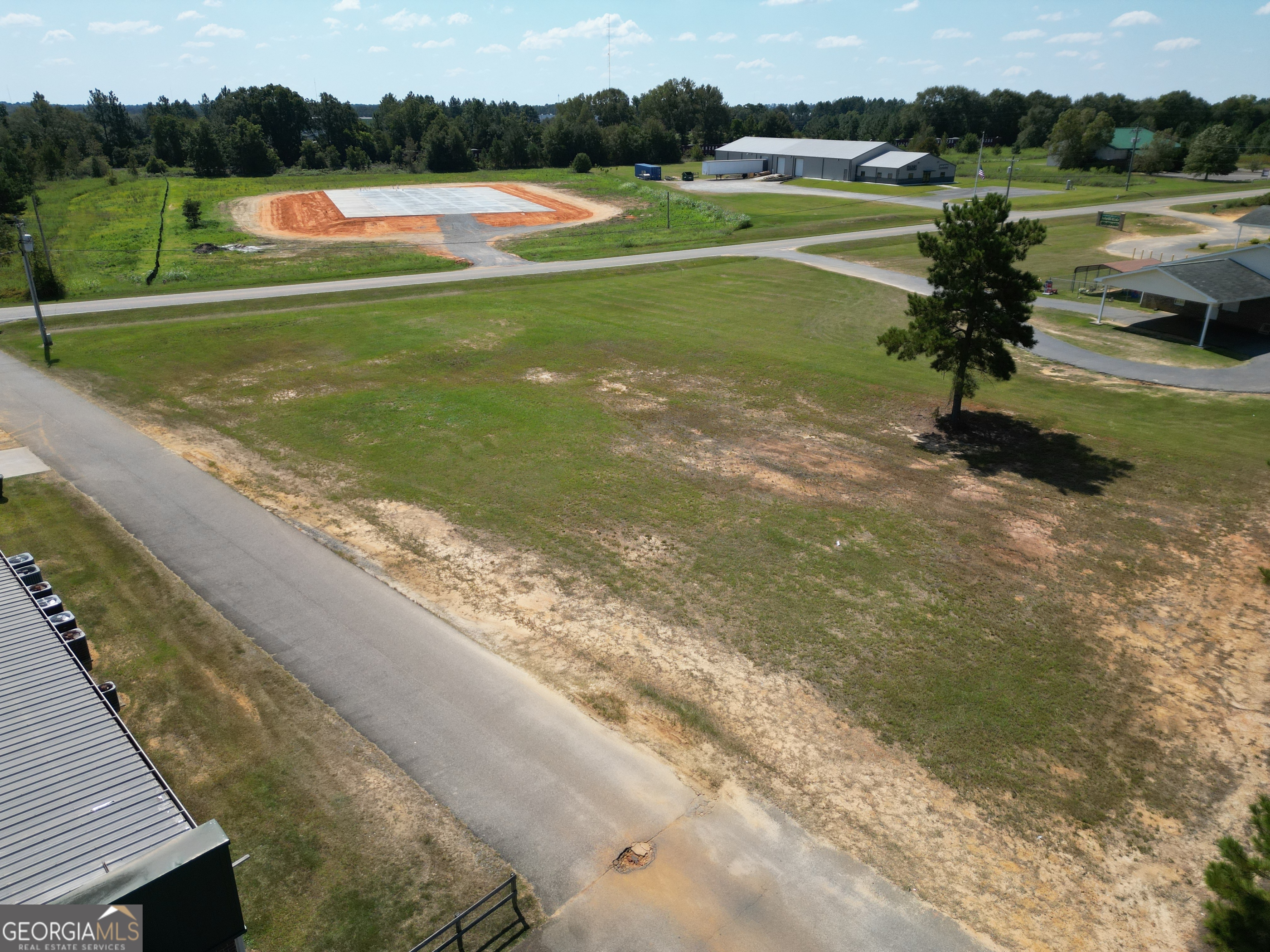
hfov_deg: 71.6
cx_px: 635
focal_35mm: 24
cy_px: 476
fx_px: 881
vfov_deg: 56.8
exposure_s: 1/4000
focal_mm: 6.72
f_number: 1.7
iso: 130
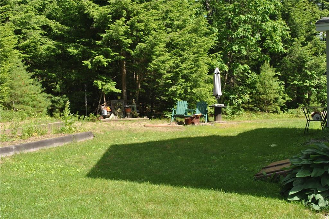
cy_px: 110
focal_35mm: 51
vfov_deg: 26.5
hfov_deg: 38.9
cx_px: 164
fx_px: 466
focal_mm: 34
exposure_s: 1/160
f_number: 6.3
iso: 100
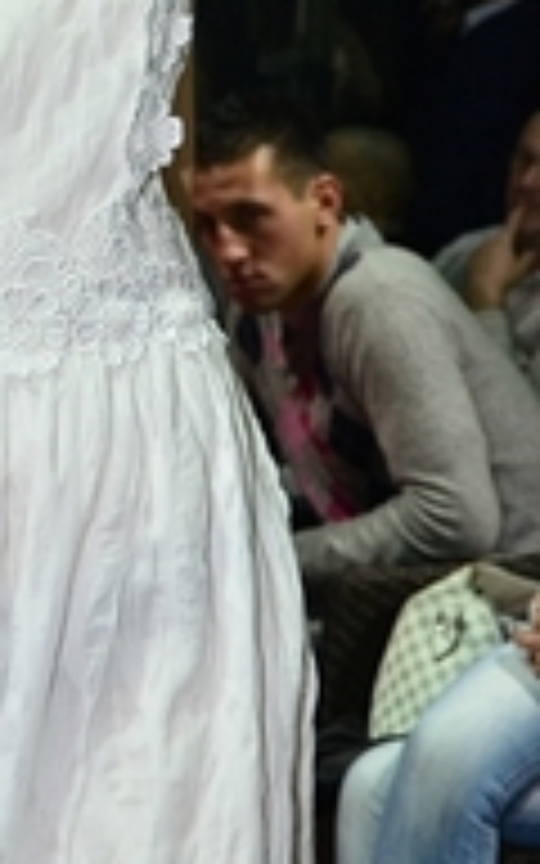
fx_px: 3108
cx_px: -58
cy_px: 72
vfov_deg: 15.6
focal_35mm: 132
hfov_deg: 9.8
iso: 800
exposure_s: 1/125
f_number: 5
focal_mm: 32
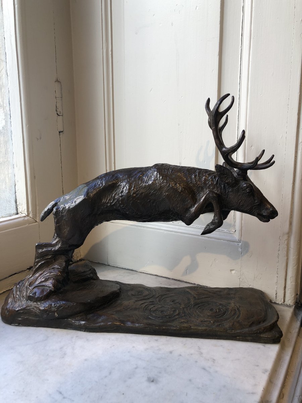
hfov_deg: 49.7
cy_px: 202
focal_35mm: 28
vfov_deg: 63.4
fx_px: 326
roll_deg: +0.5
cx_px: 151
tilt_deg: -11.2
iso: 32
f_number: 1.8
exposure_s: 1/100
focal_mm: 4
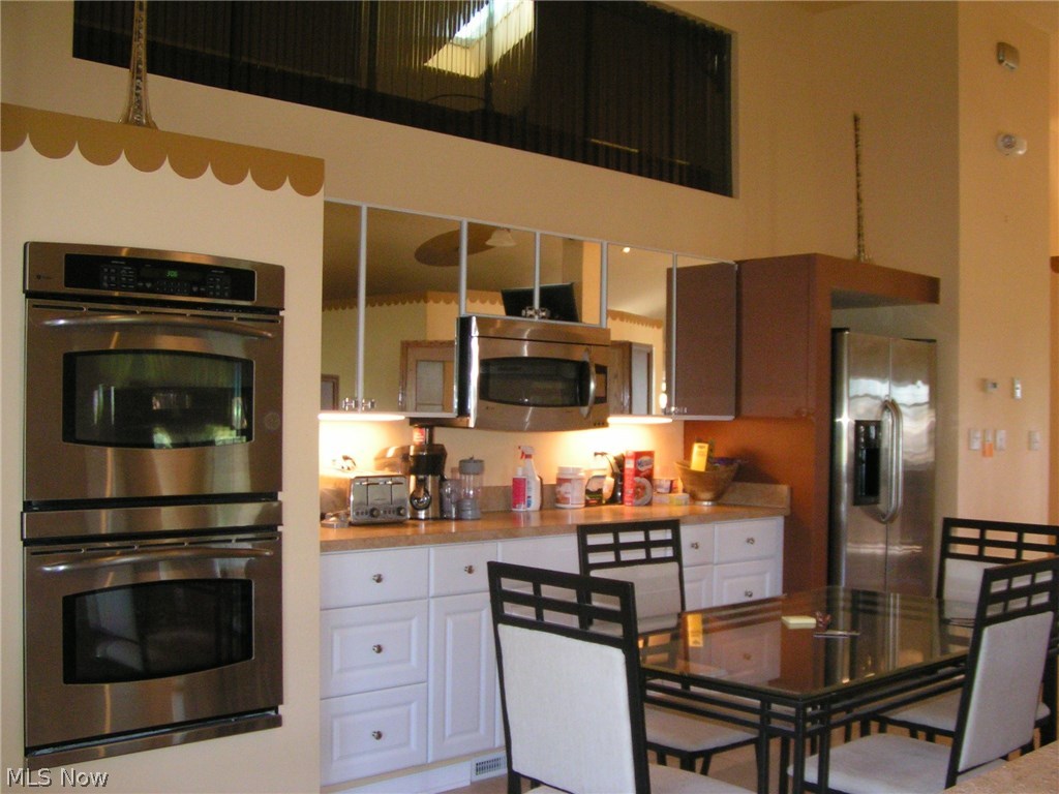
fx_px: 1163
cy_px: 397
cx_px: 530
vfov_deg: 37.7
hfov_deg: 49.0
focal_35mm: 38
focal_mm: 5.8
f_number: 2.8
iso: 200
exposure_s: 1/40
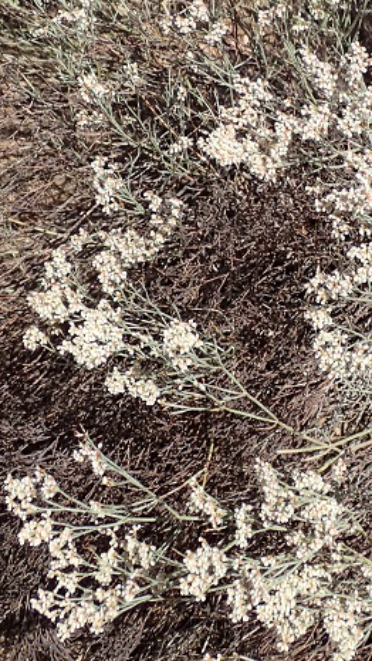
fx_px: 1559
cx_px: 324
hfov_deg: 13.5
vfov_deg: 23.3
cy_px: 75
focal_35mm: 89
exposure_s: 1/1000
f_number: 3.5
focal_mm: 6.86
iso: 100
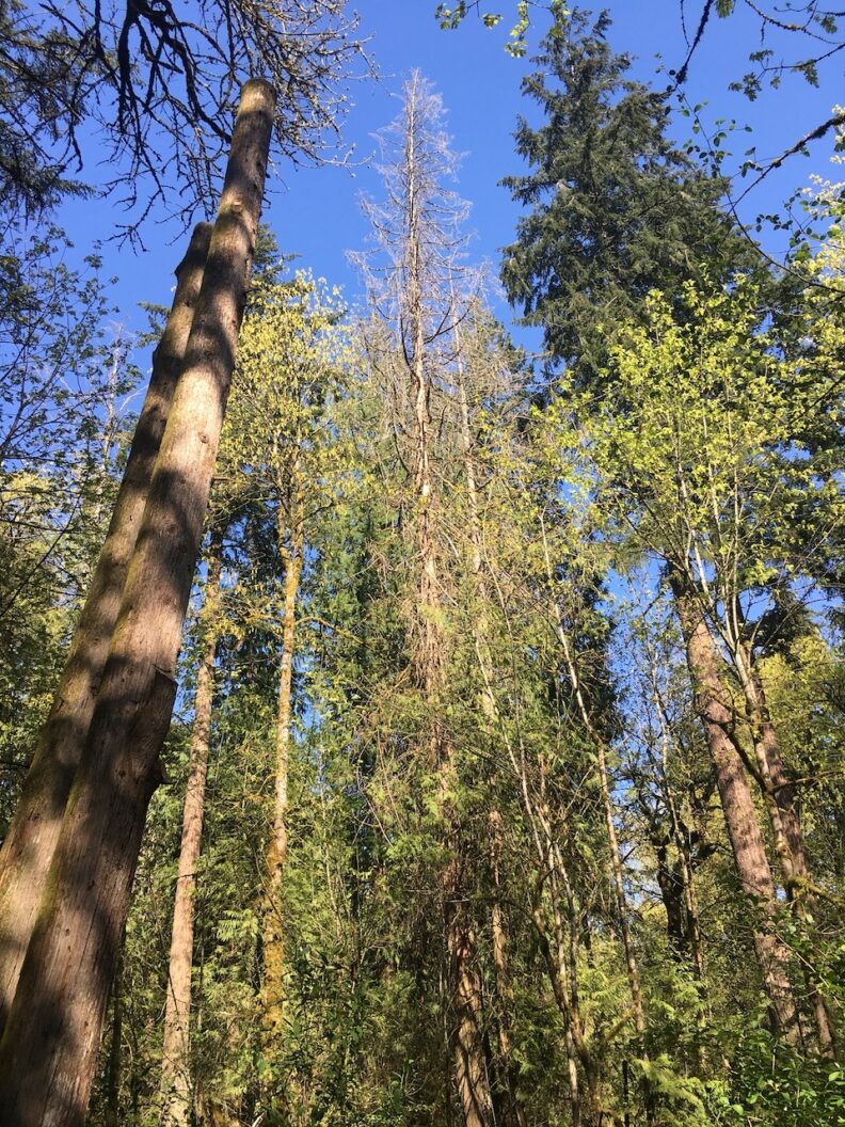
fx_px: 944
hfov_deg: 48.2
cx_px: 422
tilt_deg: +33.5
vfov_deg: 61.7
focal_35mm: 29
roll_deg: +3.4
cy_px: 564
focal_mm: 4.15
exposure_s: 1/430
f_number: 2.2
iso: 25
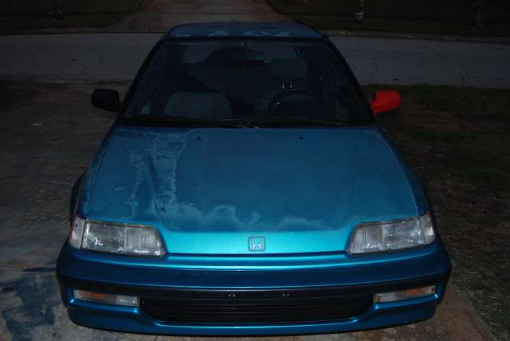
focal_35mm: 39
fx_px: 553
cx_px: 255
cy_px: 170
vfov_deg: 34.3
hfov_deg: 49.5
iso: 200
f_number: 4
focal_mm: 26
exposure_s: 1/60
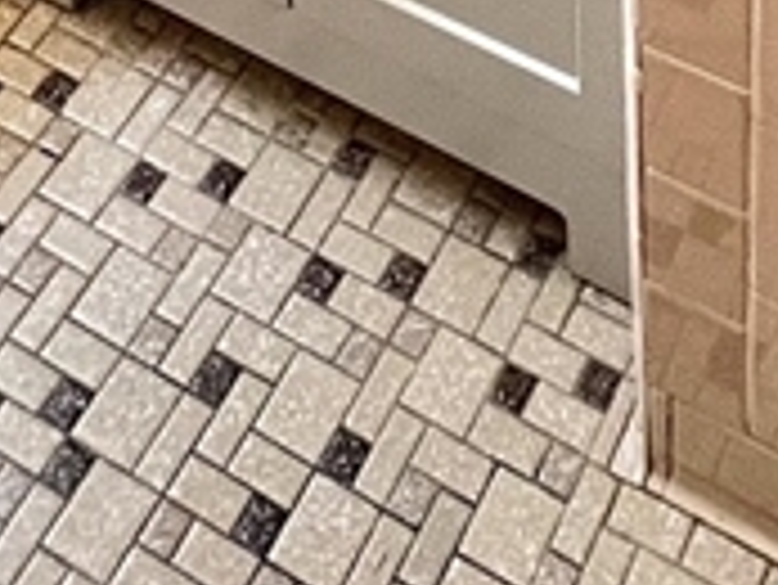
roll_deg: -2.1
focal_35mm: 77
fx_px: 1732
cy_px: -1125
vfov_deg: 11.6
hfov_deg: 24.1
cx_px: 787
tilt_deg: -22.1
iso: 125
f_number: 1.8
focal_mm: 1.57
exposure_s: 1/120
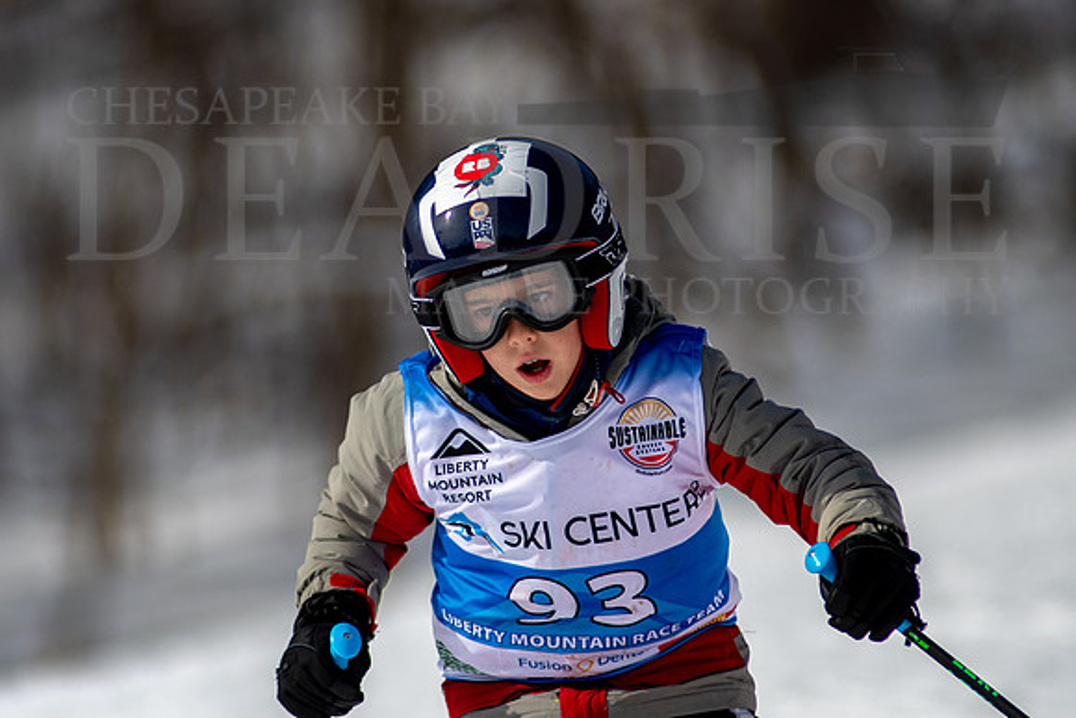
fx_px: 15935
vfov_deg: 2.6
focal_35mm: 533
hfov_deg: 3.9
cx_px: 538
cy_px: 293
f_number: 2.8
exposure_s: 1/6400
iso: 100
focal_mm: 300
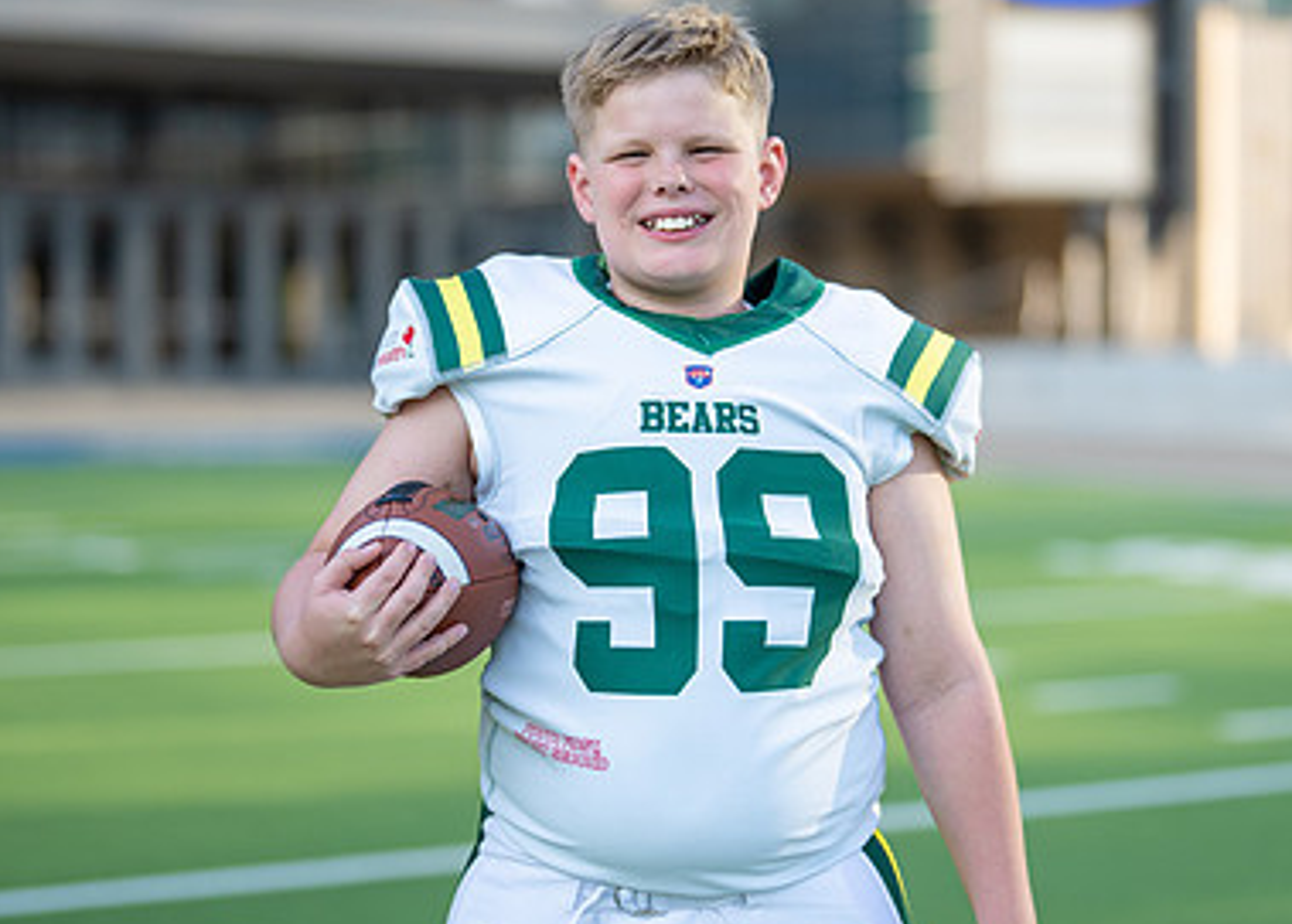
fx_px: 3524
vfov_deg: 14.9
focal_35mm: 96
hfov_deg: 20.7
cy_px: 478
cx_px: 805
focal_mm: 50
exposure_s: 1/3200
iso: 100
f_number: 1.2
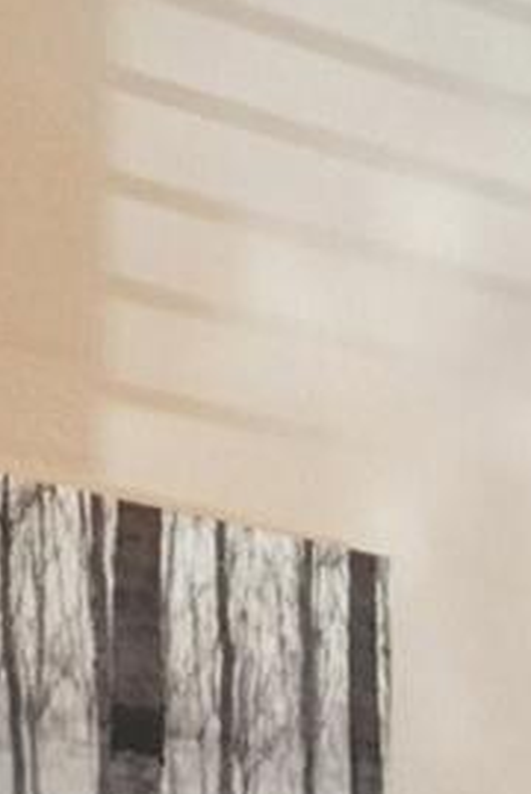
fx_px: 2162
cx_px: 2325
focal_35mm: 98
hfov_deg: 7.4
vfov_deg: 17.4
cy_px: 1373
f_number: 8
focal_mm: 11
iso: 160
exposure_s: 1/30
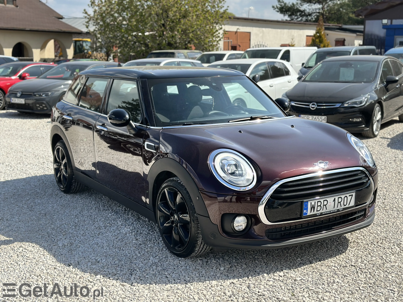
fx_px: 559
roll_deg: -0.1
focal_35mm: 48
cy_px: 151
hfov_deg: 39.7
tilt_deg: -9.7
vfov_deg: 30.3
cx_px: 202
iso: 80
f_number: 1.78
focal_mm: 6.86
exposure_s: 1/3472
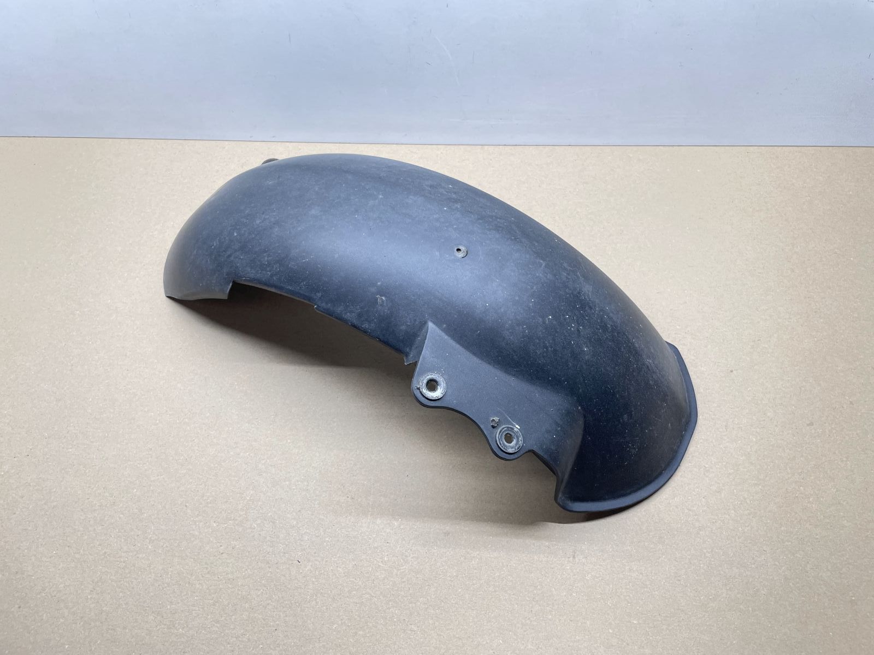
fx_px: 656
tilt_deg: -55.6
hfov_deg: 67.3
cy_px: 328
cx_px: 437
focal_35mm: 26
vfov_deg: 53.1
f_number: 1.6
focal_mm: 4.2
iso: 100
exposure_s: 1/100
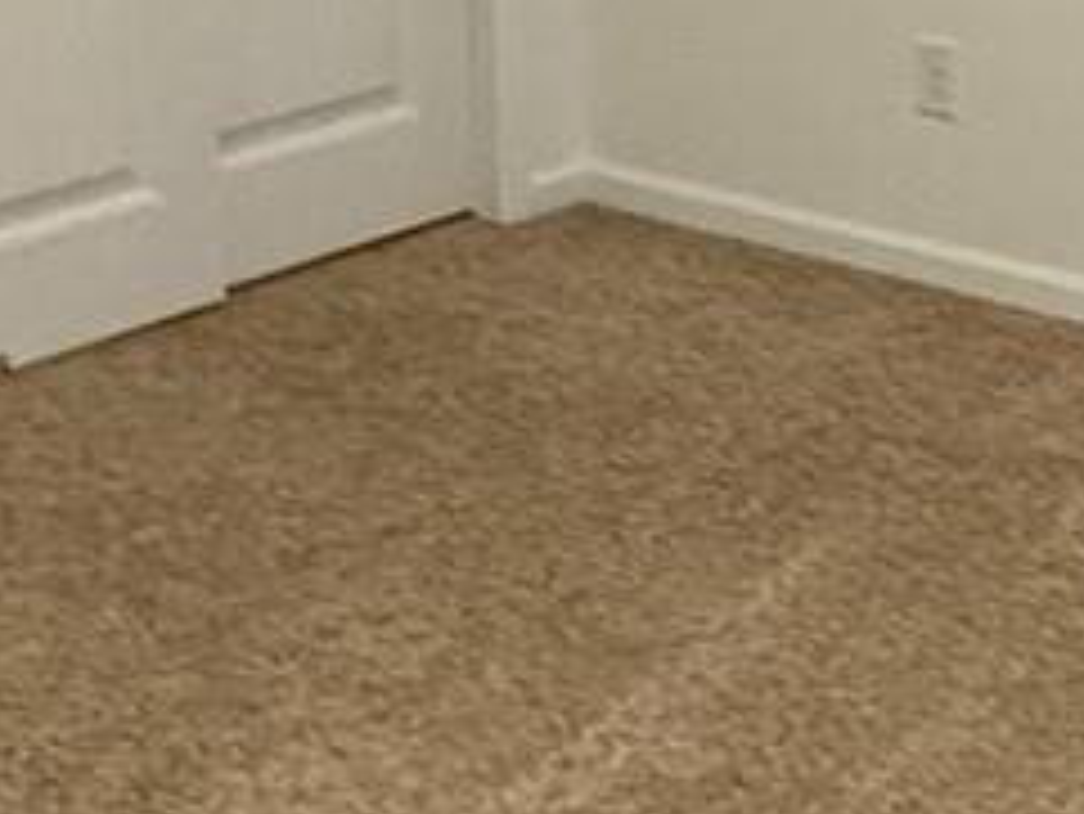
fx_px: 2914
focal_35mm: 93
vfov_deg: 15.2
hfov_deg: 20.3
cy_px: -225
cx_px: 1138
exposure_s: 1/120
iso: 640
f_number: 2.2
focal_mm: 2.22
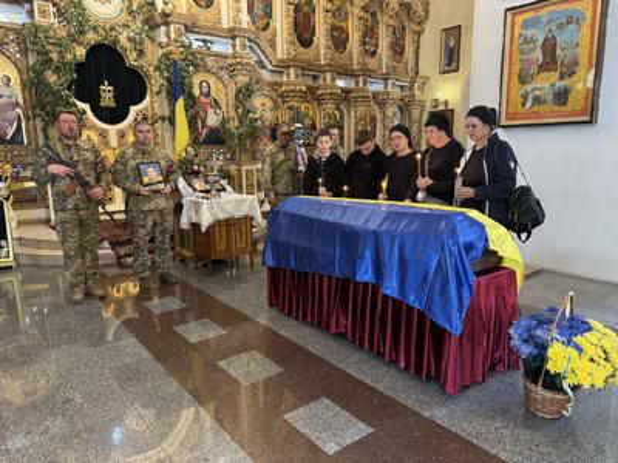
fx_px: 428
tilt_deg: -10.4
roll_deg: +1.1
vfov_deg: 56.8
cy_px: 232
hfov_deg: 71.6
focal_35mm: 24
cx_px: 309
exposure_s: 1/50
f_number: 1.78
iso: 800
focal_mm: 6.76
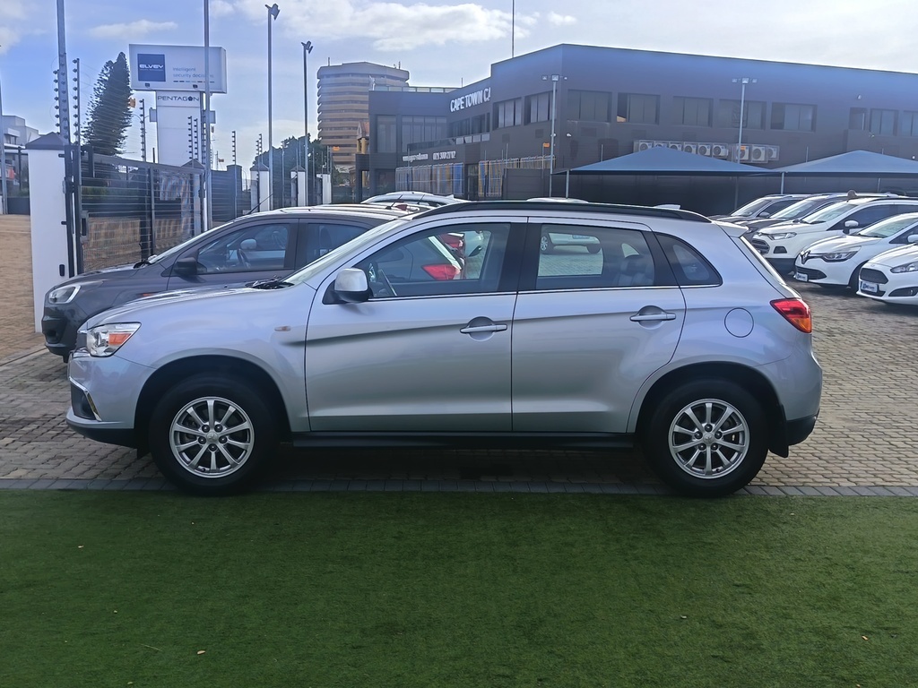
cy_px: 344
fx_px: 955
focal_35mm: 36
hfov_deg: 51.4
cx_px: 459
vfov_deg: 39.7
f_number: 1.75
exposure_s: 1/467
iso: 100
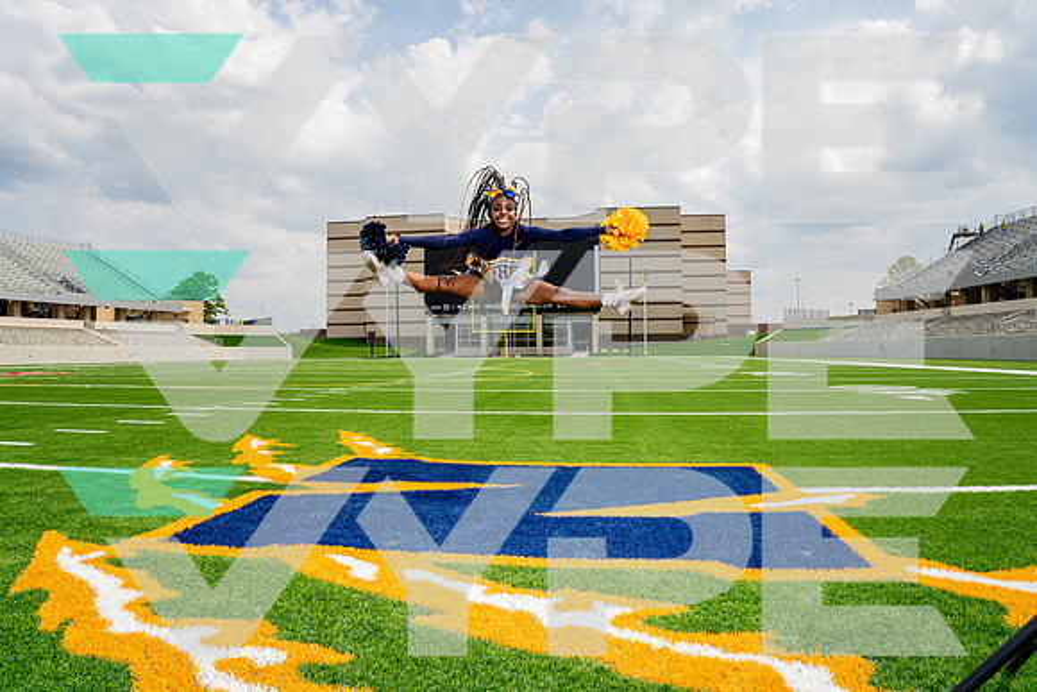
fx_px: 651
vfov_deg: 56.0
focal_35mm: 23
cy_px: 346
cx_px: 518
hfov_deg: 77.1
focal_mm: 22
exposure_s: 1/250
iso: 100
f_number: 8
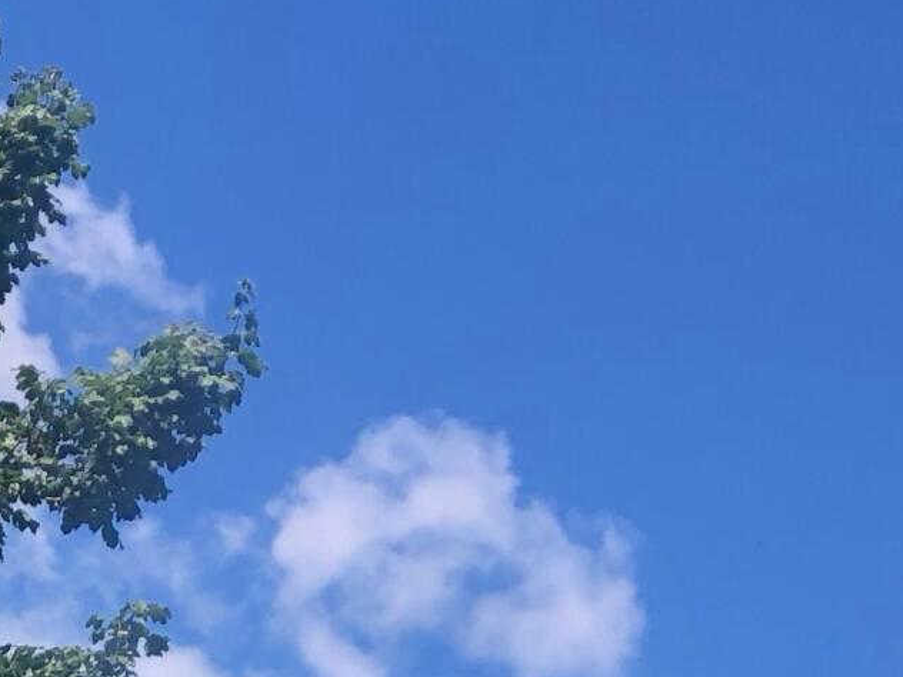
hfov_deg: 14.1
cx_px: -351
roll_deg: +1.4
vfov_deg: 10.0
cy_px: 1497
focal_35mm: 133
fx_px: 3469
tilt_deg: +8.2
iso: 20
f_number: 1.8
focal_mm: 3.99
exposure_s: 1/889
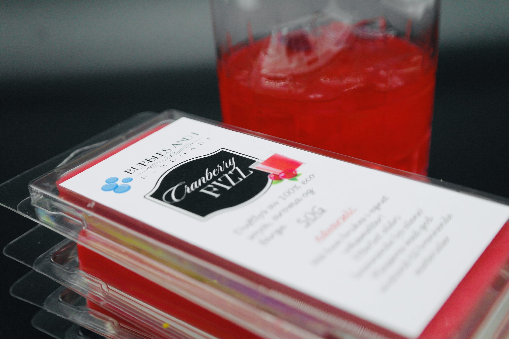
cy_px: 170
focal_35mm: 50
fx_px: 707
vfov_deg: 27.0
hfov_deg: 39.6
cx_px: 254
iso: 800
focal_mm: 33
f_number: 5.6
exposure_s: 1/640
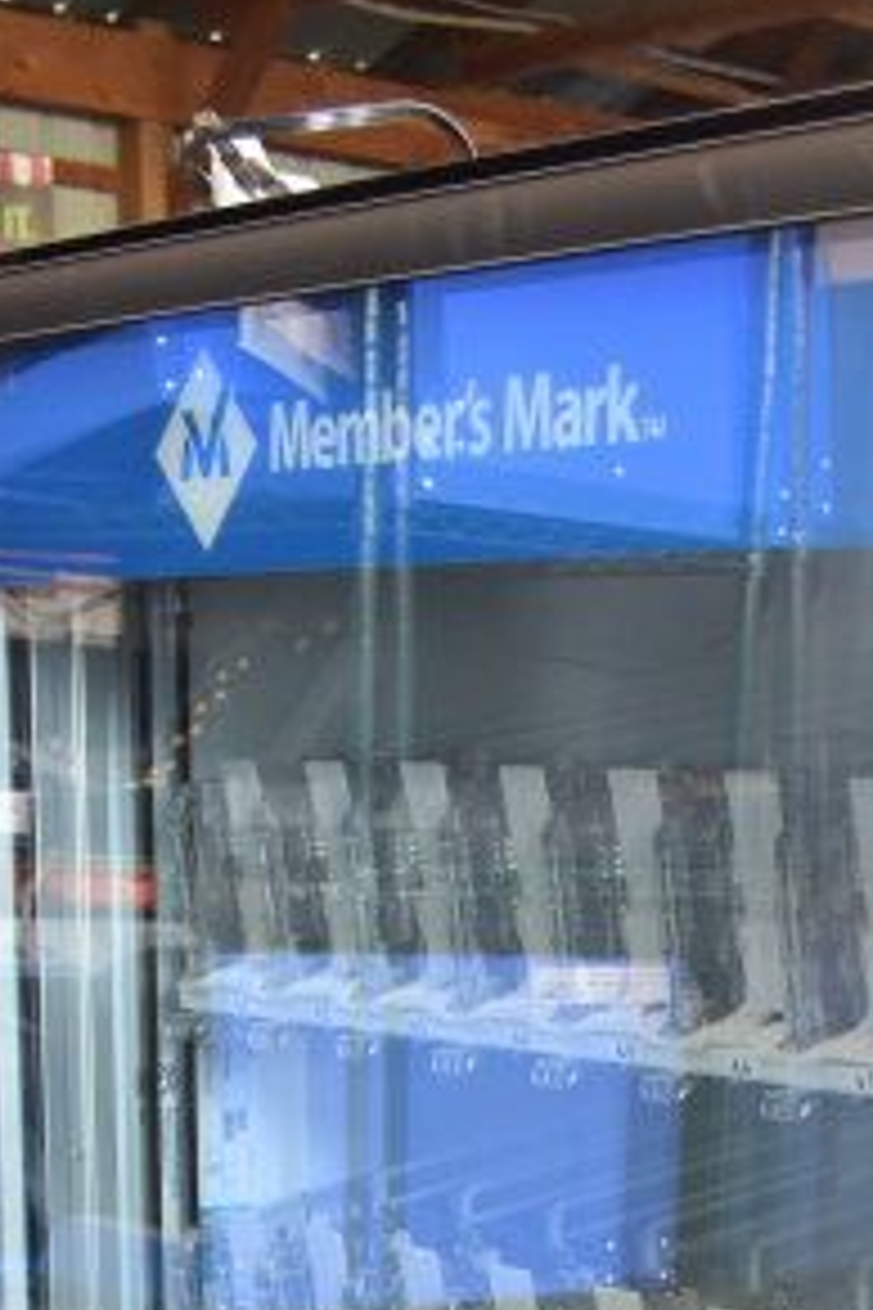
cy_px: 2033
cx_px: 774
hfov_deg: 15.9
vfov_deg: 20.2
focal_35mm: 85
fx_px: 3092
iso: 720
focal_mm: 18
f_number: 3.5
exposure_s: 1/30
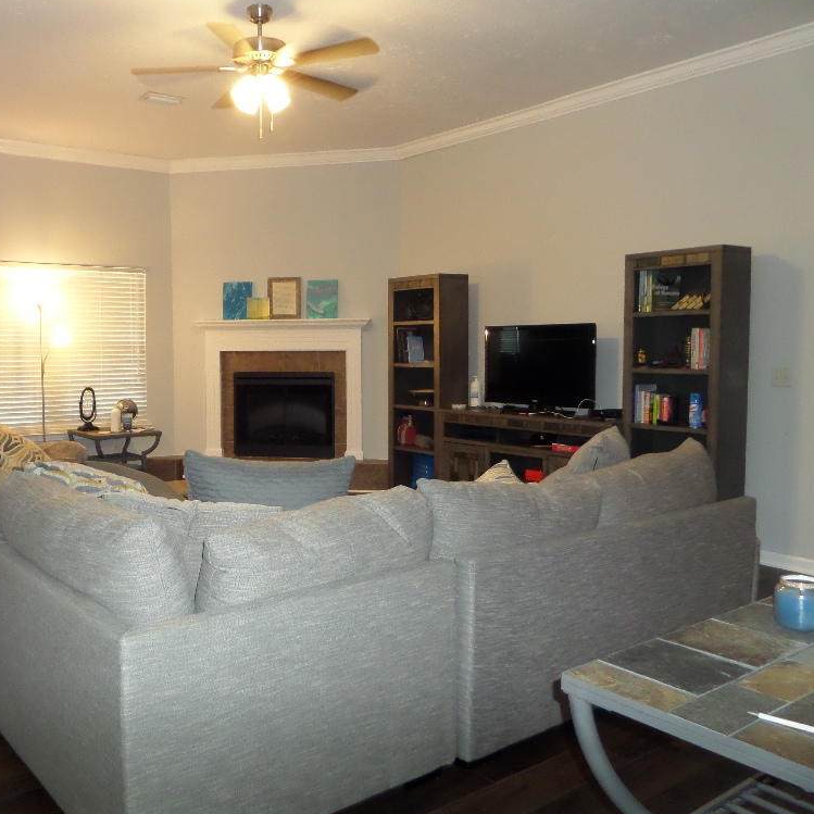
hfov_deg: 54.4
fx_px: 772
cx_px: 268
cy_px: 405
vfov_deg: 55.6
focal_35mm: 29
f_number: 3.2
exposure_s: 1/30
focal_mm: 4
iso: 400
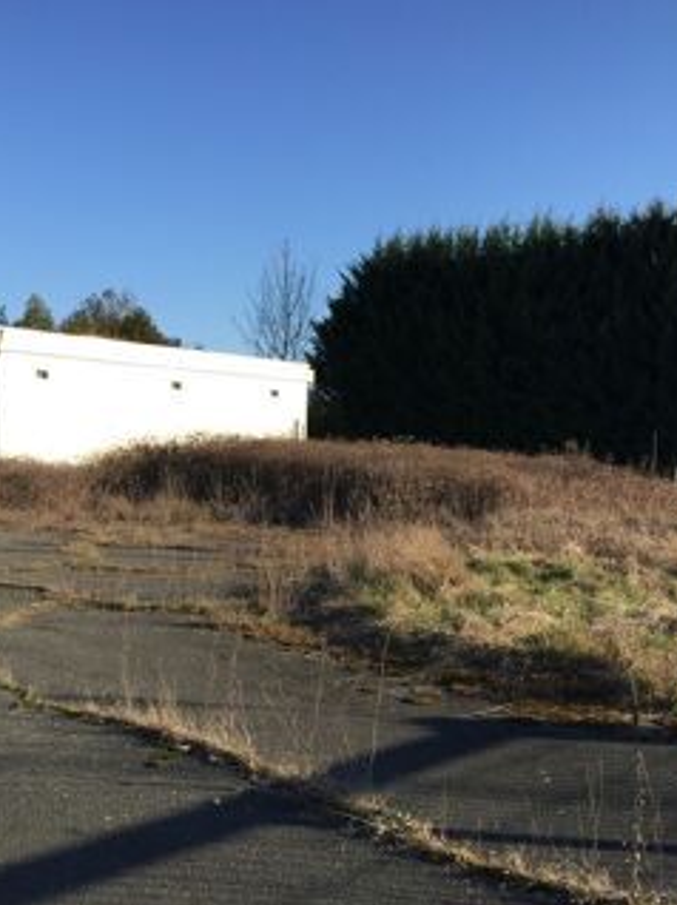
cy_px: 559
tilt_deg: -5.1
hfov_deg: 36.8
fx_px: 1018
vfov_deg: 47.5
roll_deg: -1.6
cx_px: 350
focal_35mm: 39
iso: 32
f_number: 2.2
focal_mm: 4.15
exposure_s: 1/1068
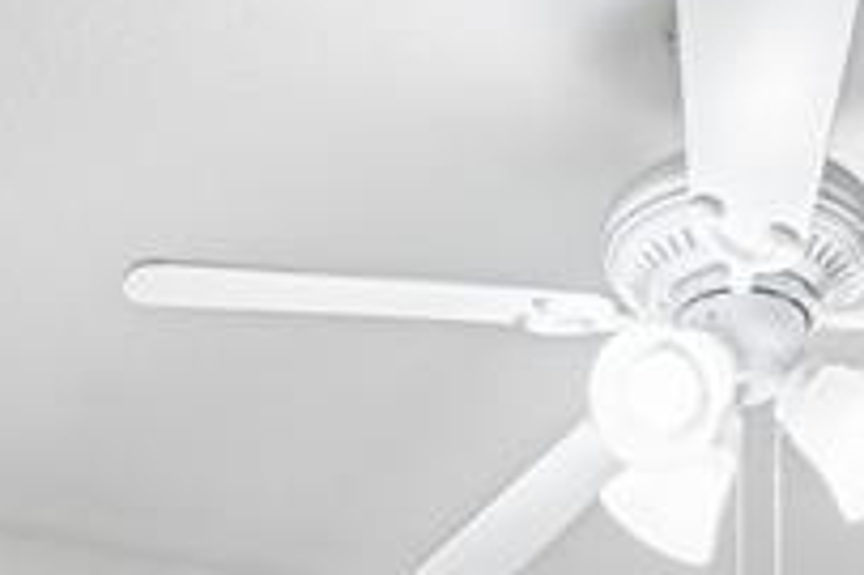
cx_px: 600
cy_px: 1414
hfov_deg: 22.3
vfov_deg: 11.9
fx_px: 2182
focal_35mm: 91
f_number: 8
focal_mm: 18
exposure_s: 1/25
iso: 400
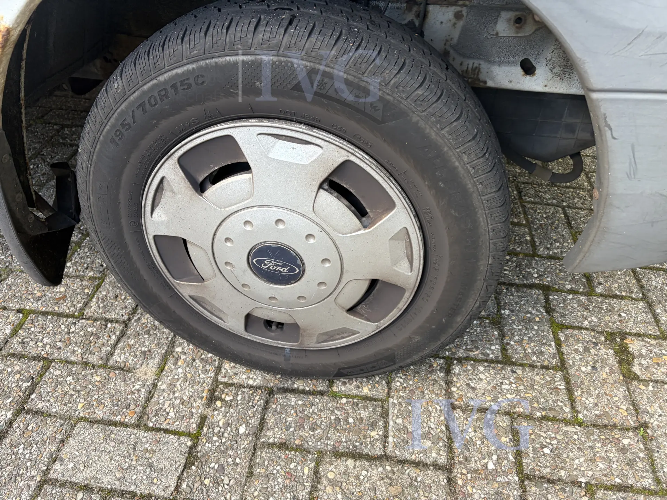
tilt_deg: -42.4
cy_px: 250
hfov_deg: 67.3
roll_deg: -0.8
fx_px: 501
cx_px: 334
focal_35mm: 26
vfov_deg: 53.1
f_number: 1.6
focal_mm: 5.96
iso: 80
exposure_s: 1/159
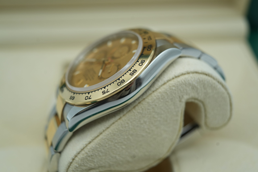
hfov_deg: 54.4
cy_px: 86
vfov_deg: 37.9
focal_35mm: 35
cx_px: 129
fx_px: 251
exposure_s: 1/250
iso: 400
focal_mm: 35
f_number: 5
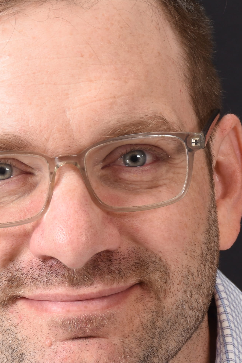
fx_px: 3337
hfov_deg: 4.2
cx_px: 59
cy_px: 300
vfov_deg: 6.2
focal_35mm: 331
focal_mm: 70
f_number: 9
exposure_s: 1/80
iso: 125
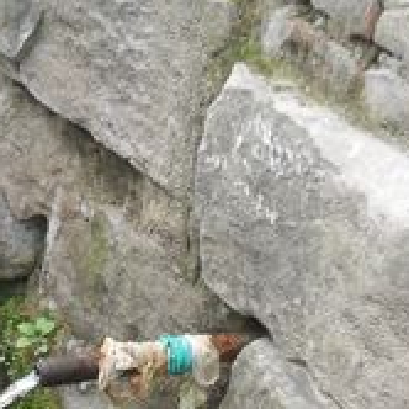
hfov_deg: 18.2
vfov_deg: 18.1
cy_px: 442
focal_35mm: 93
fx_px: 1243
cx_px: -5
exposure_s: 1/250
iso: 200
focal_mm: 6.2
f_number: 2.8
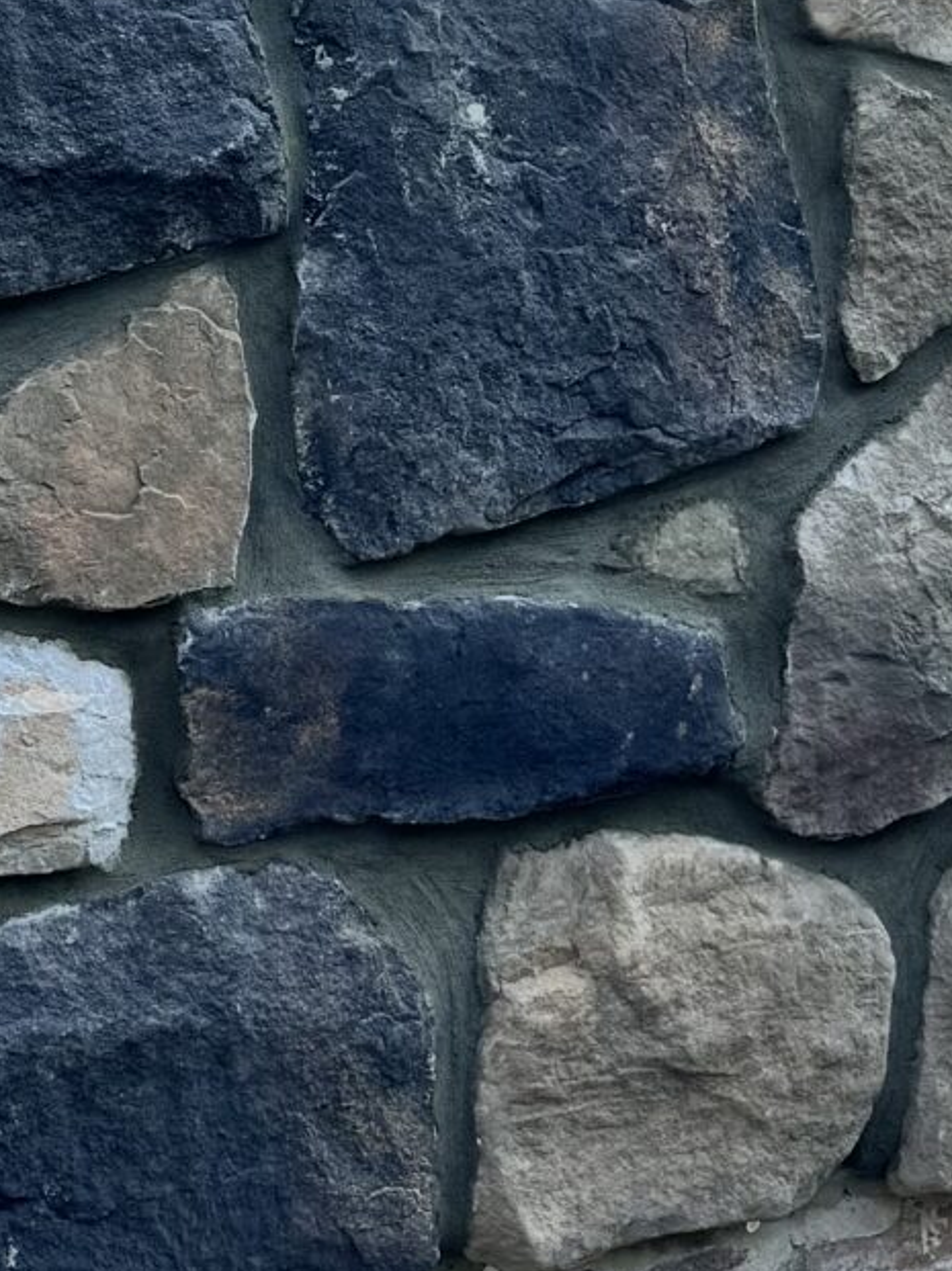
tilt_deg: +2.8
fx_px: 3634
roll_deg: +1.6
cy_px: -387
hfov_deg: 14.8
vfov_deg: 18.5
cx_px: 123
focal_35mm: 99
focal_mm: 6.76
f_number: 1.78
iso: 80
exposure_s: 1/1112
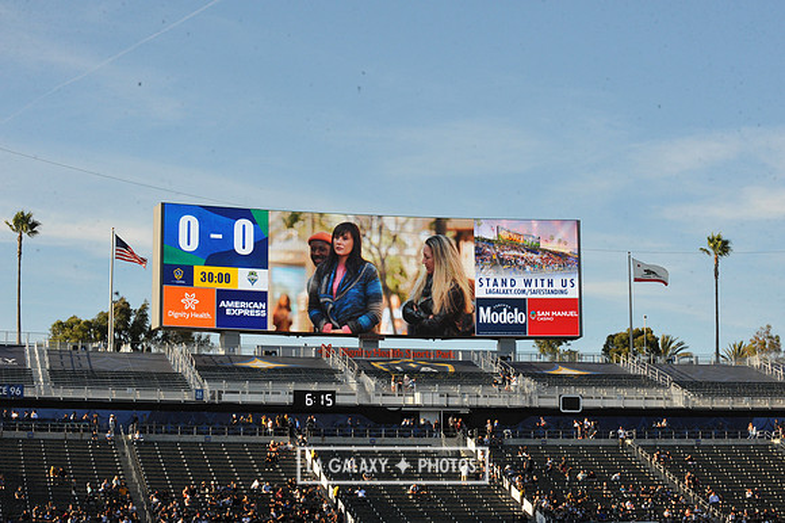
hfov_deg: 25.4
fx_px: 1743
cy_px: 262
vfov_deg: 17.0
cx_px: 392
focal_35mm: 80
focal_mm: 80
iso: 1600
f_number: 16
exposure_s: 1/1000
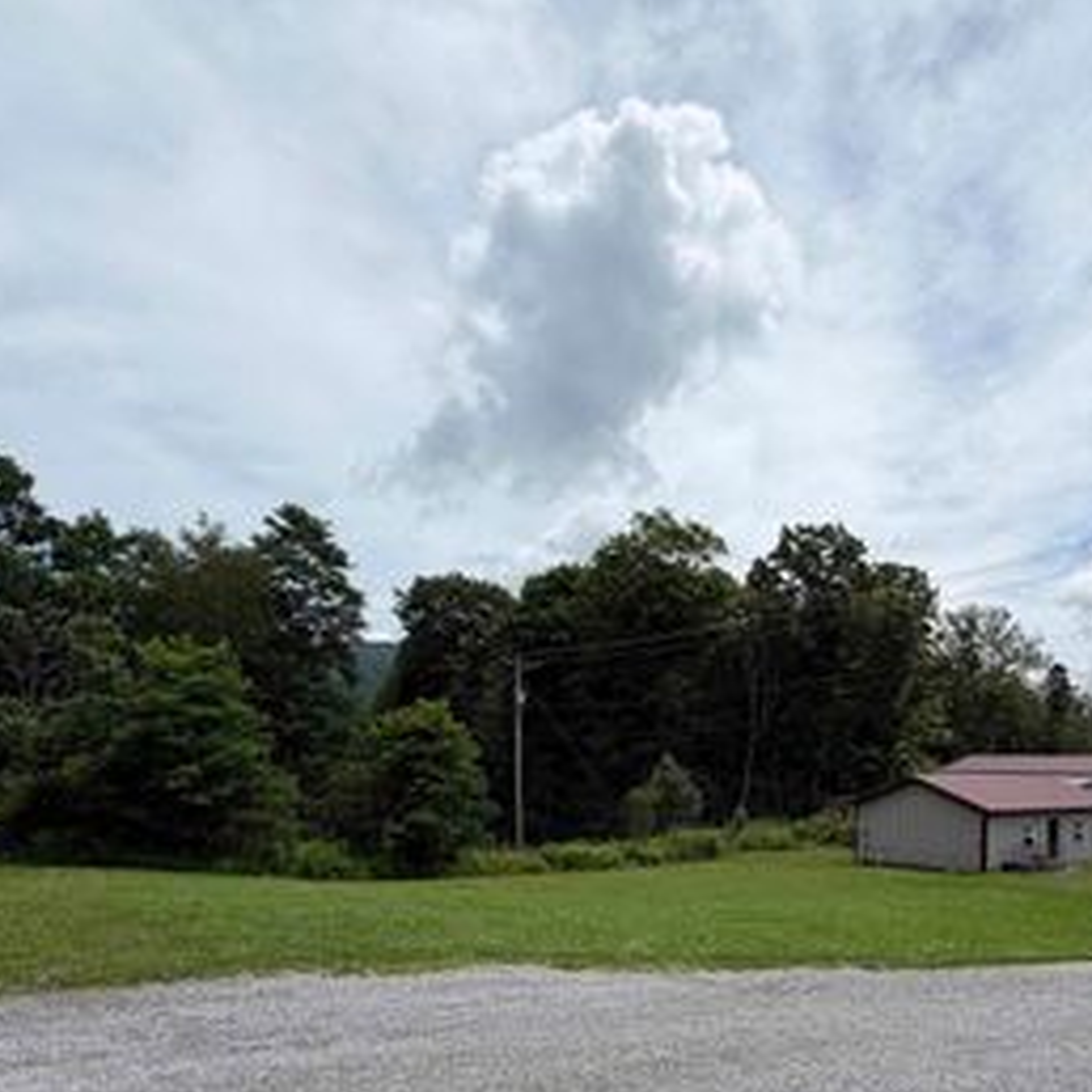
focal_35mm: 24
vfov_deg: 62.2
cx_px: 758
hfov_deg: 62.8
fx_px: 857
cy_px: 785
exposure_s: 1/1534
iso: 20
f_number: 2.2
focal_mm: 2.22
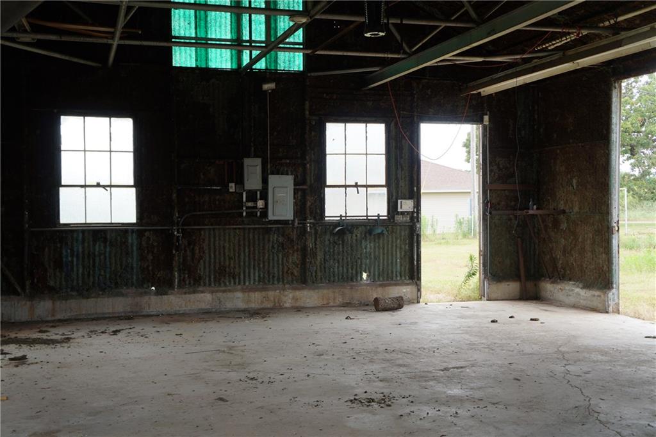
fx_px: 792
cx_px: 328
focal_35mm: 44
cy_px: 218
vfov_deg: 30.8
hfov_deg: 45.0
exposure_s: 1/80
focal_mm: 29
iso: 100
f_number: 5.6
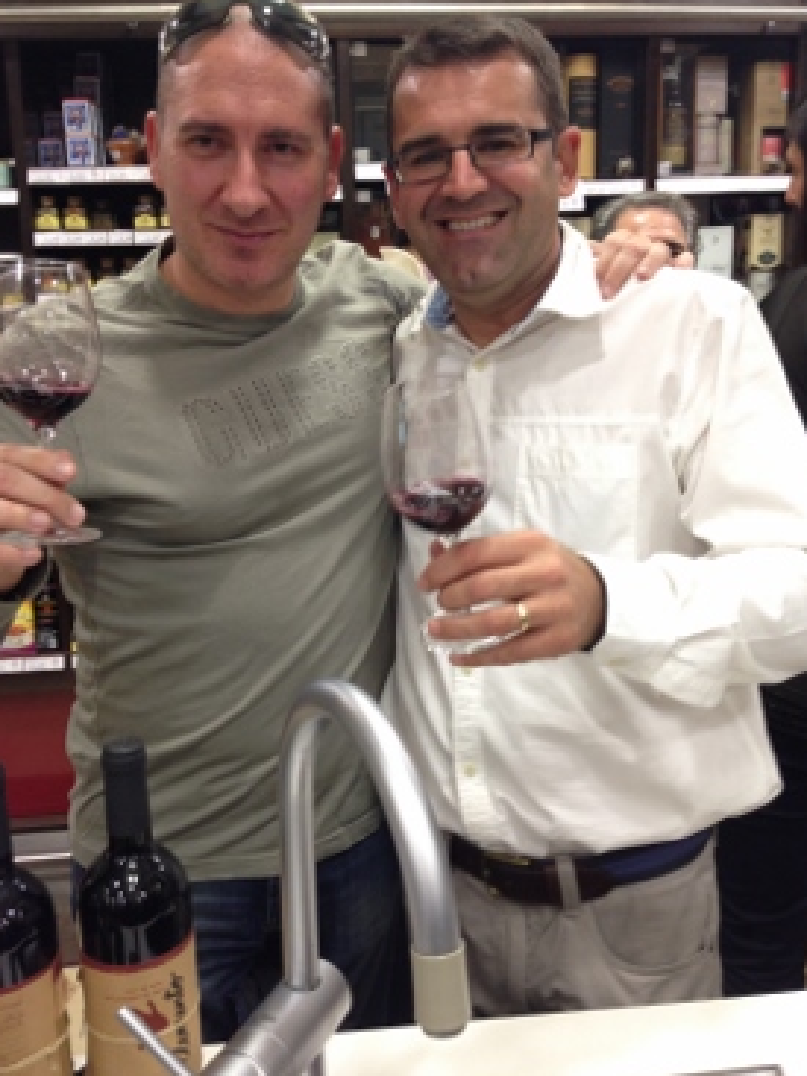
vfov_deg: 51.4
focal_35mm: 36
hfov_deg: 39.6
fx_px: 1120
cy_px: 519
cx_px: 399
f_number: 2.4
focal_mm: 4.12
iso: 80
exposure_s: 1/20
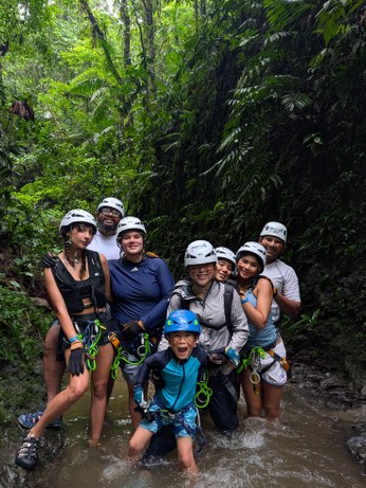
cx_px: 181
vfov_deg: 69.4
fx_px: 352
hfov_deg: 54.9
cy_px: 242
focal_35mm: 25
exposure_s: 1/102
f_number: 1.68
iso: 288
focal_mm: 6.9
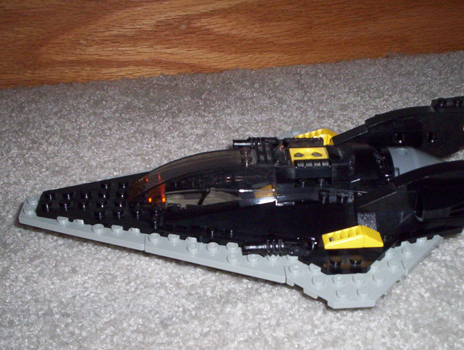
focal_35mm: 49
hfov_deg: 38.7
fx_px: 658
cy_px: 199
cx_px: 281
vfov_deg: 29.7
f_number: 4.5
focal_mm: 4.99
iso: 140
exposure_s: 1/60
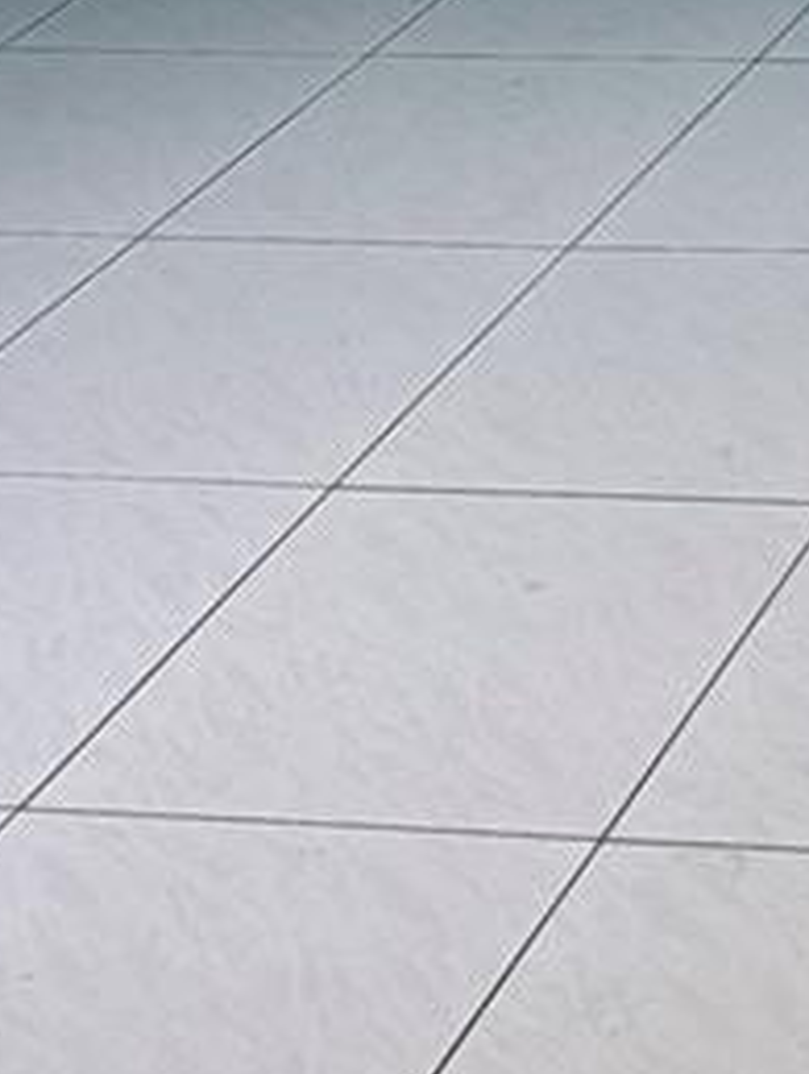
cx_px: 1734
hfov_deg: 11.7
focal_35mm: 111
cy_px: -522
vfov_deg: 16.2
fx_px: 3450
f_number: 1.78
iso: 250
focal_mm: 6.76
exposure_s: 1/120
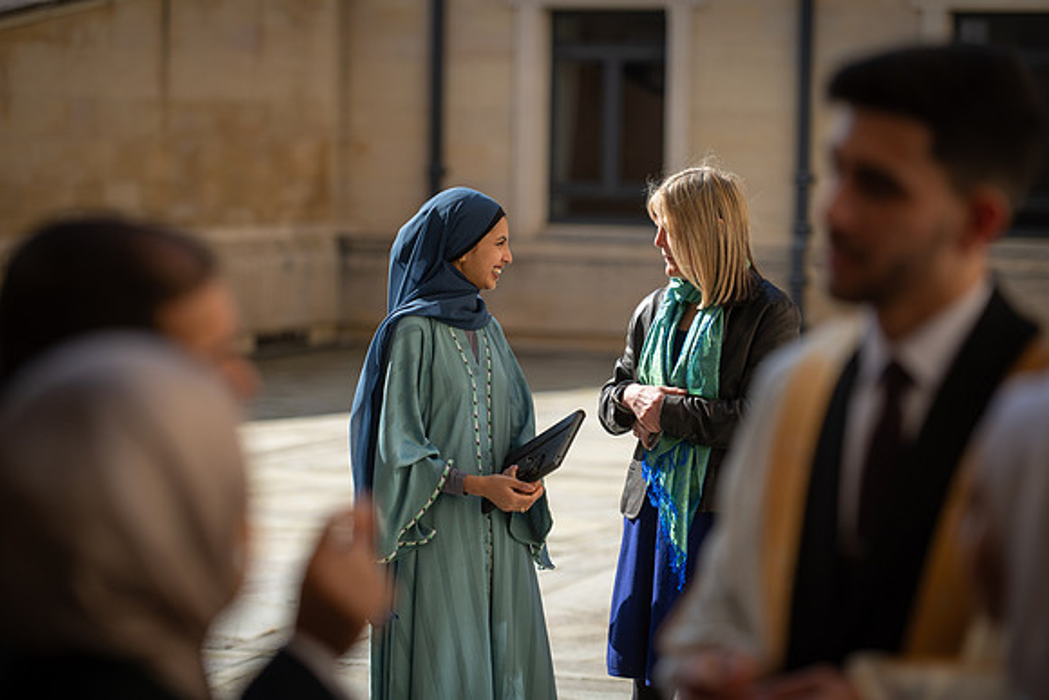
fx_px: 3556
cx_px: 524
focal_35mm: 122
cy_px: 350
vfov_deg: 11.2
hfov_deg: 16.8
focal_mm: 122
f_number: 2.8
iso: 100
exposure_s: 1/2000
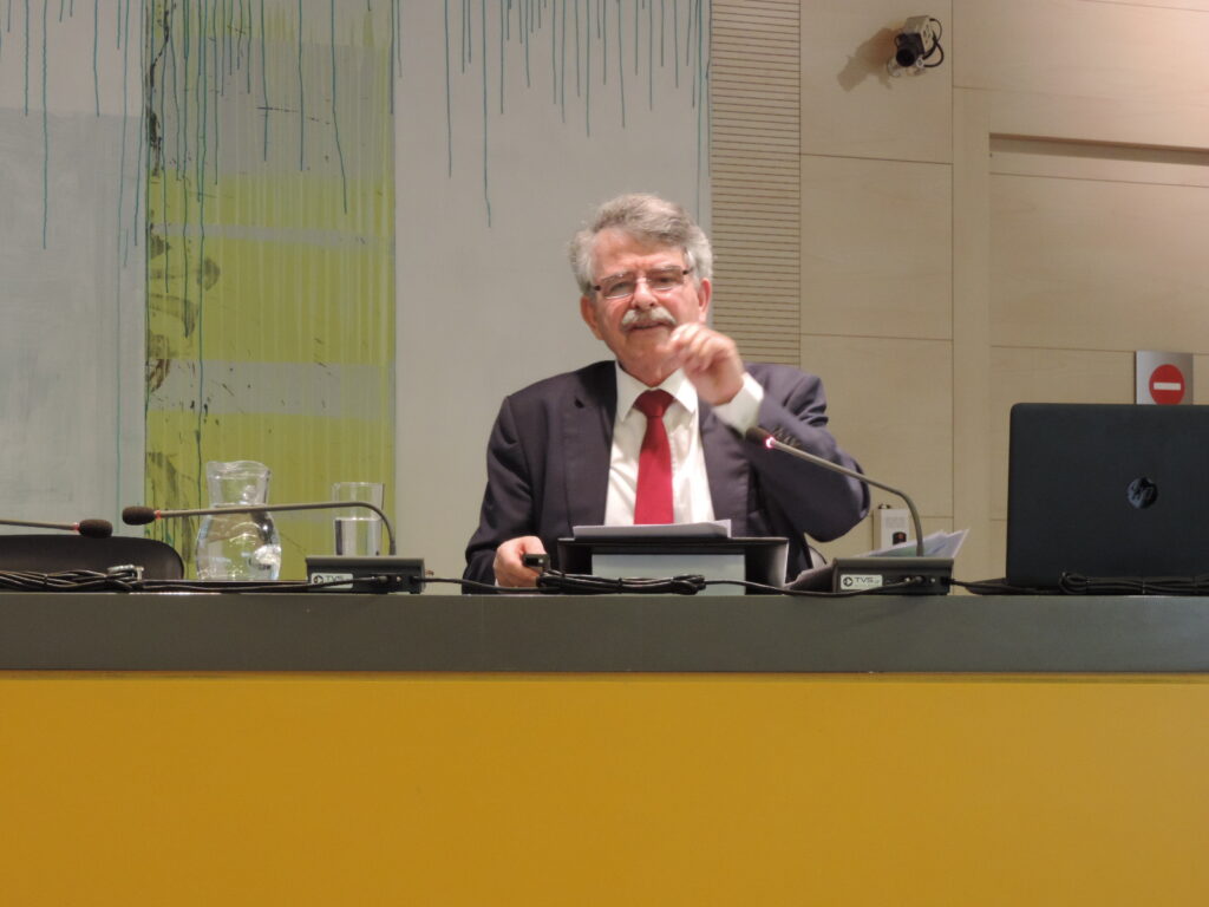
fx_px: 3667
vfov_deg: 14.1
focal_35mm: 105
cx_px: 604
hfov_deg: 18.7
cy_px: 454
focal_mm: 18.7
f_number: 4.2
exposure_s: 1/25
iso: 560
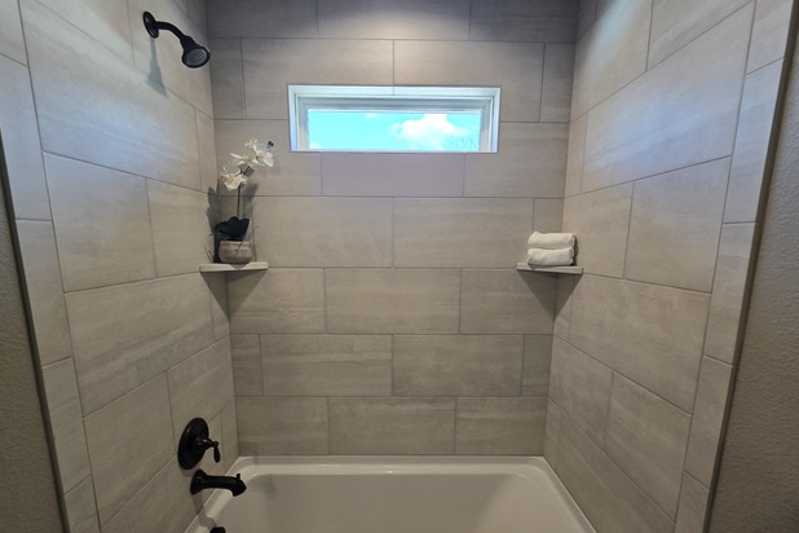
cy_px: 295
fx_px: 311
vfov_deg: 80.9
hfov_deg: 104.3
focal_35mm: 14
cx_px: 402
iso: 50
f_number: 2.2
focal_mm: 2.2
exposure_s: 1/60
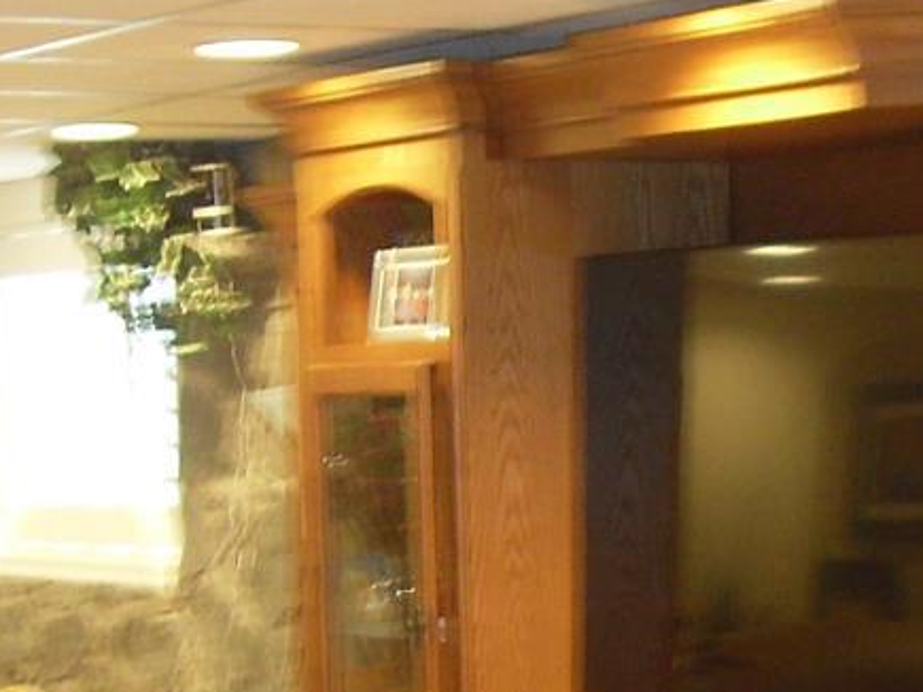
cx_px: 1012
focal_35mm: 136
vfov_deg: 10.8
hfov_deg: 14.2
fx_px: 3625
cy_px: 673
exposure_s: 1/4
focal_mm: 6.3
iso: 120
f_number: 2.8
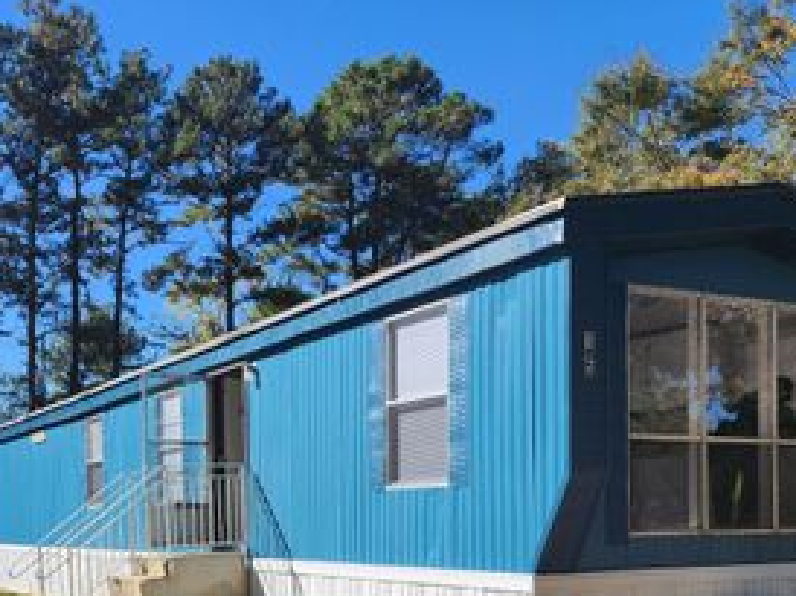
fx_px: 965
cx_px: 238
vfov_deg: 32.5
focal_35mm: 42
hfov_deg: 43.9
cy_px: 539
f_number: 1.8
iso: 12
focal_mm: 6.4
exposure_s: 1/838
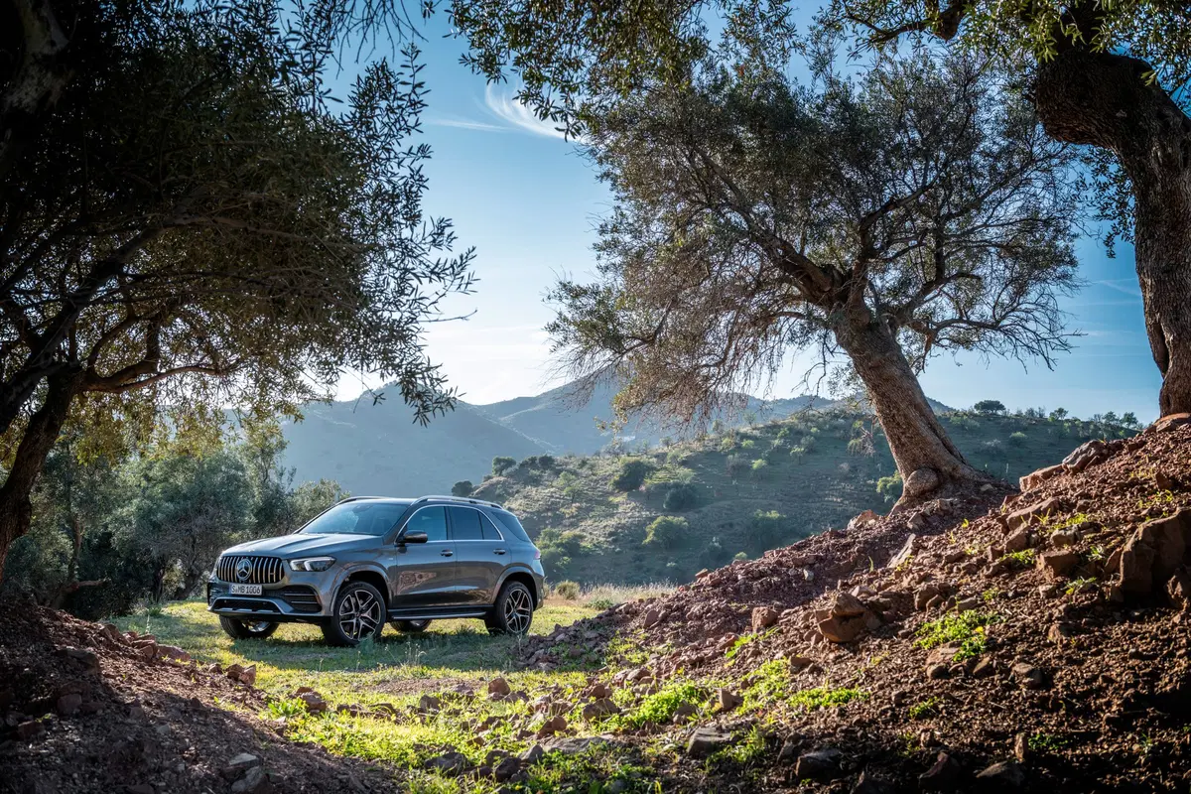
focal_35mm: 38
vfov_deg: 35.1
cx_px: 596
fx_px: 1257
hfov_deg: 50.7
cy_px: 397
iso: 100
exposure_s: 1/125
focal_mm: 38
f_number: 8
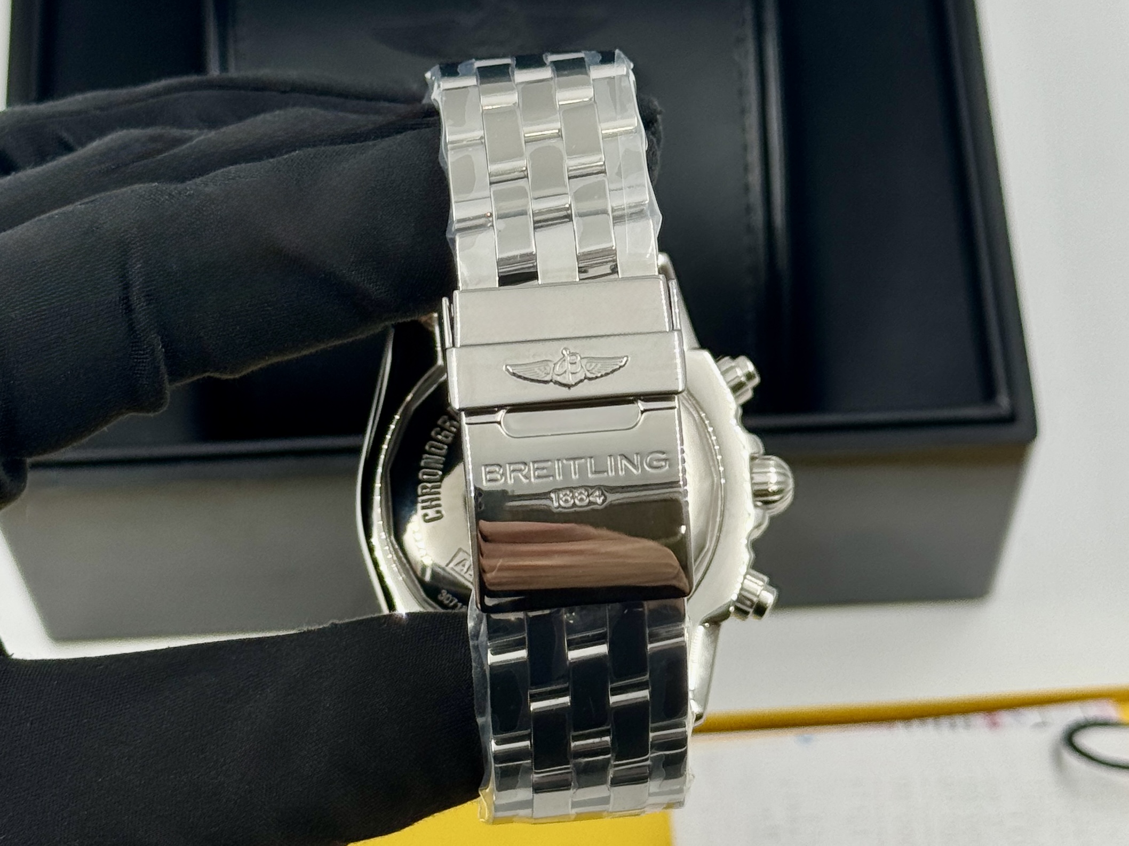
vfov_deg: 30.3
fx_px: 1566
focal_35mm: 48
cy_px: 423
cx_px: 564
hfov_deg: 39.7
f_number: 1.78
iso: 64
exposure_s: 1/190
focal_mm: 6.76
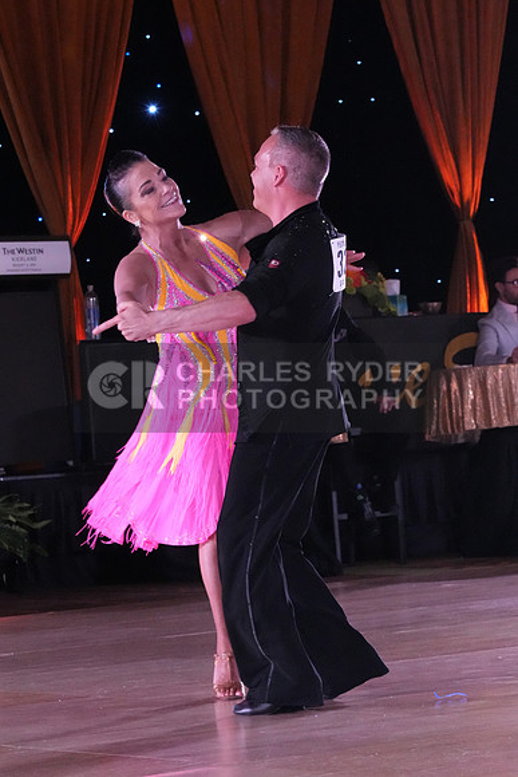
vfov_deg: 13.9
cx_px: 259
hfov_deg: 9.3
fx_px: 3192
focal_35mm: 148
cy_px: 388
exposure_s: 1/320
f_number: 8
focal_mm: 99
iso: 10000
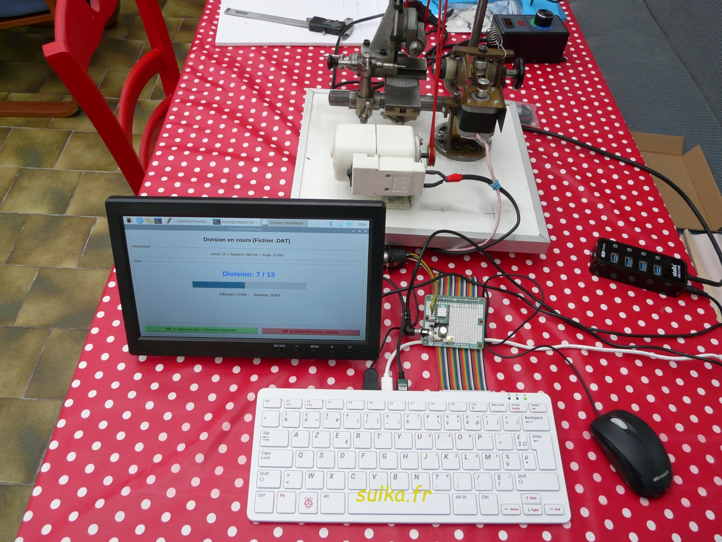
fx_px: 584
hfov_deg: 63.4
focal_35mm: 28
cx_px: 361
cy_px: 271
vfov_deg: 49.7
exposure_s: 1/60
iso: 100
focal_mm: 4.6
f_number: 2.8
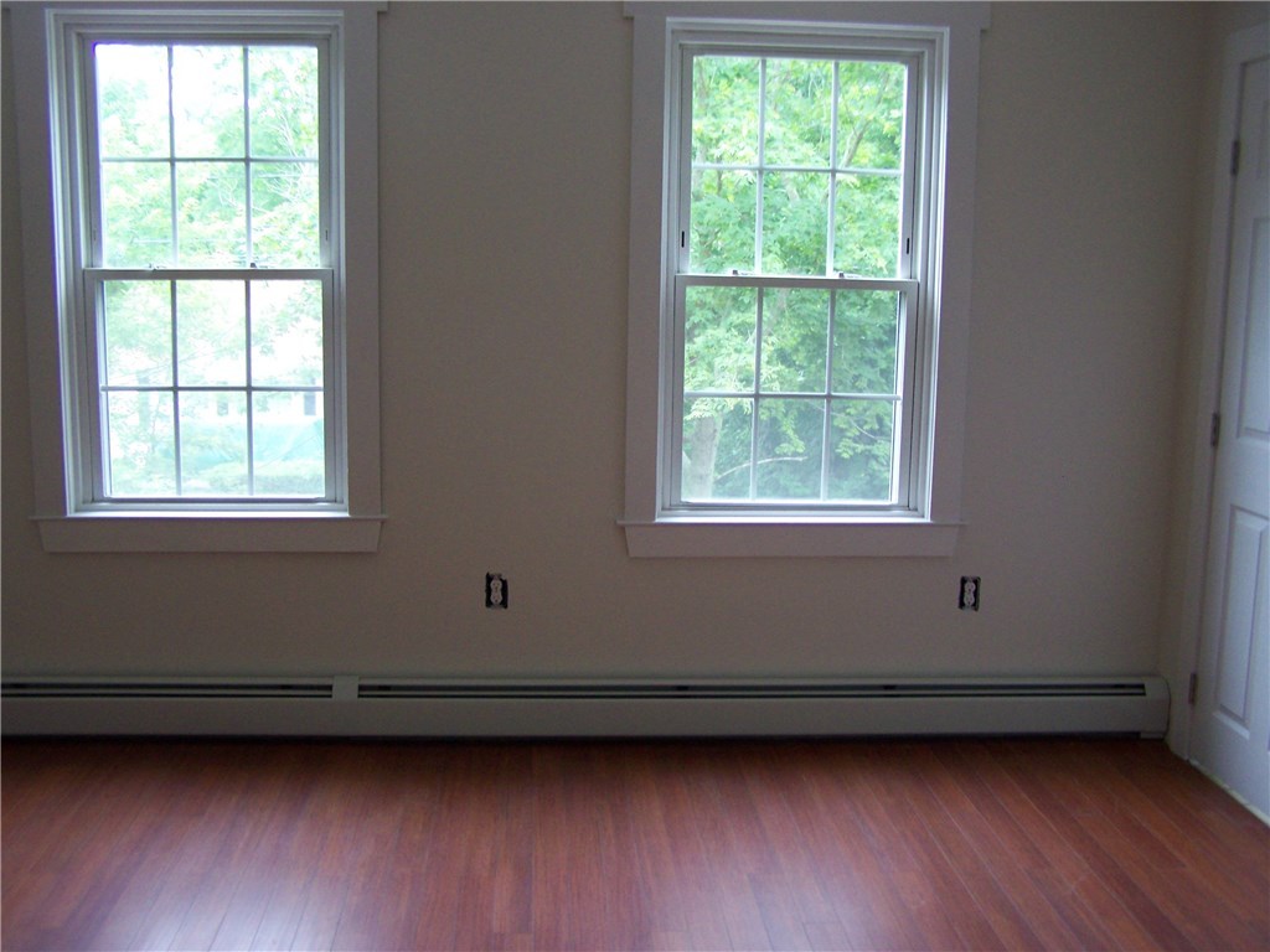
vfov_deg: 37.7
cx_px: 635
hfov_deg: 49.0
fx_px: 1394
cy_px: 476
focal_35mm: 38
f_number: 2.8
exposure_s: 1/30
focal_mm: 6.3
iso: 125
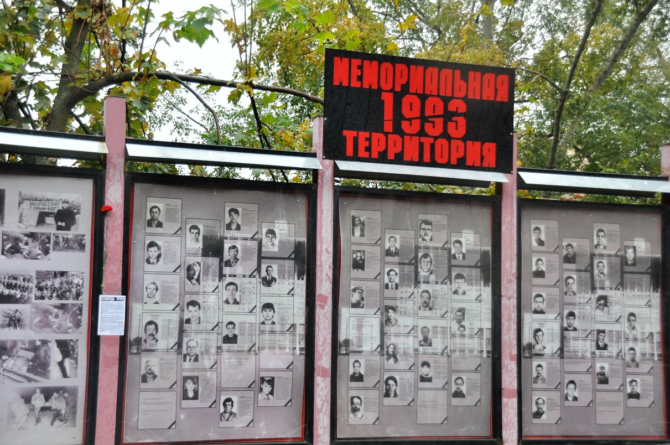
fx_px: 1059
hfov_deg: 35.1
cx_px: 335
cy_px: 222
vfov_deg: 23.7
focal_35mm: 57
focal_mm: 38
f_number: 5
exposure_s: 1/100
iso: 1250
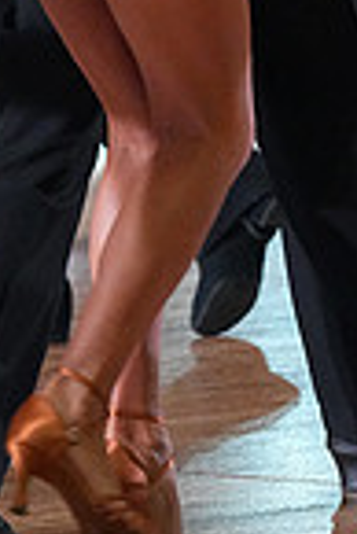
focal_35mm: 501
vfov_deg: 4.1
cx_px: 274
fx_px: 7434
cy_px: -166
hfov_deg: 2.8
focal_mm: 125
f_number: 5.6
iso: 8000
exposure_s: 1/400
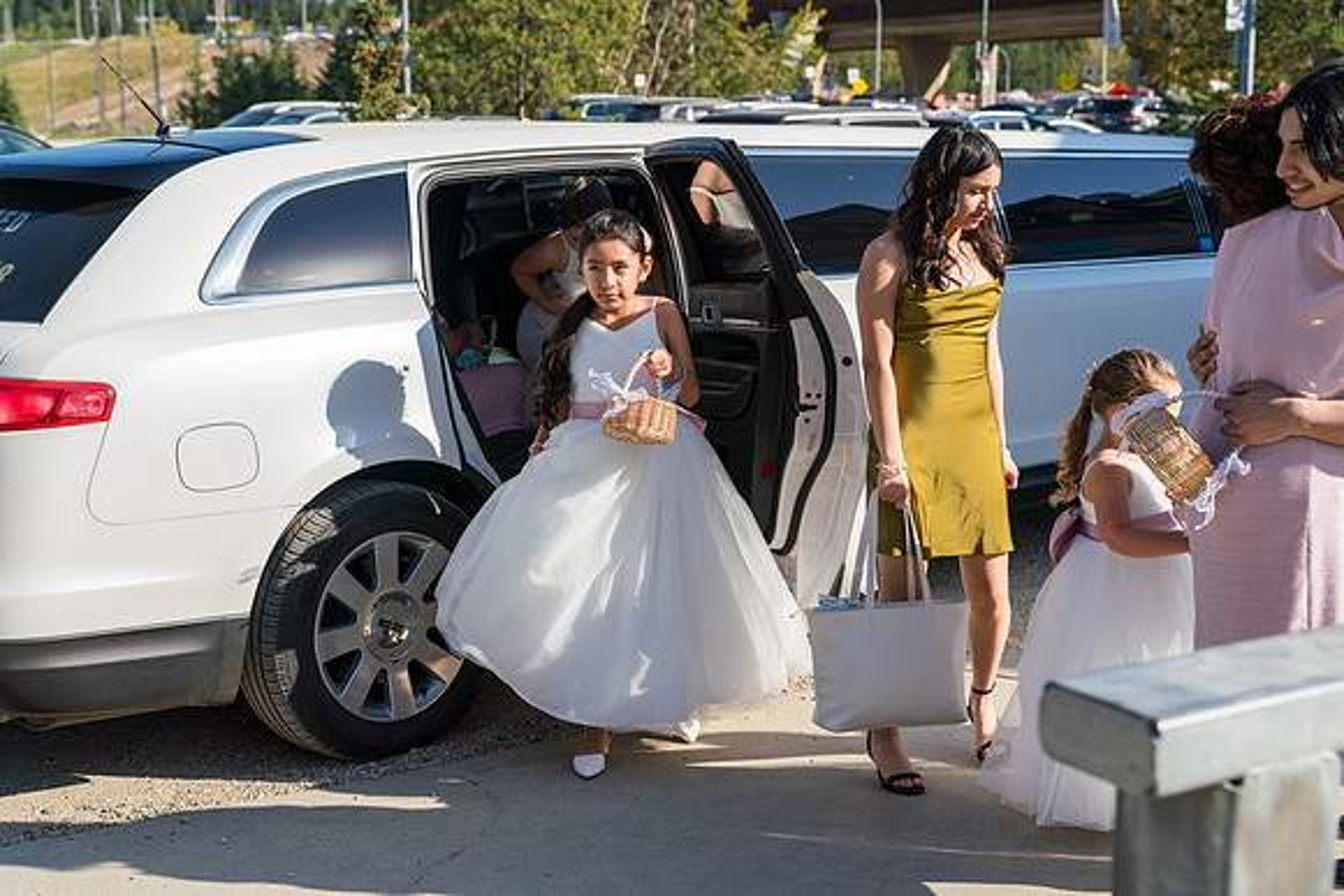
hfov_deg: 41.1
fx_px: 1792
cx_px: 672
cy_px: 448
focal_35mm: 48
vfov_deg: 28.1
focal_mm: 48
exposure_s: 1/2000
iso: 250
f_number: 4
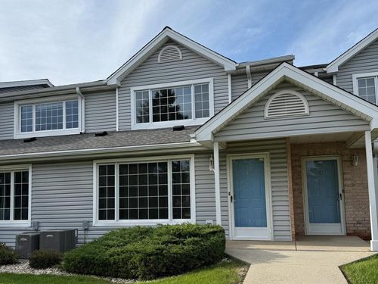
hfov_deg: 71.6
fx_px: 262
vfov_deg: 56.8
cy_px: 142
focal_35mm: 24
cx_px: 189
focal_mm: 6.76
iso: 80
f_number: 1.78
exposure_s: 1/3425
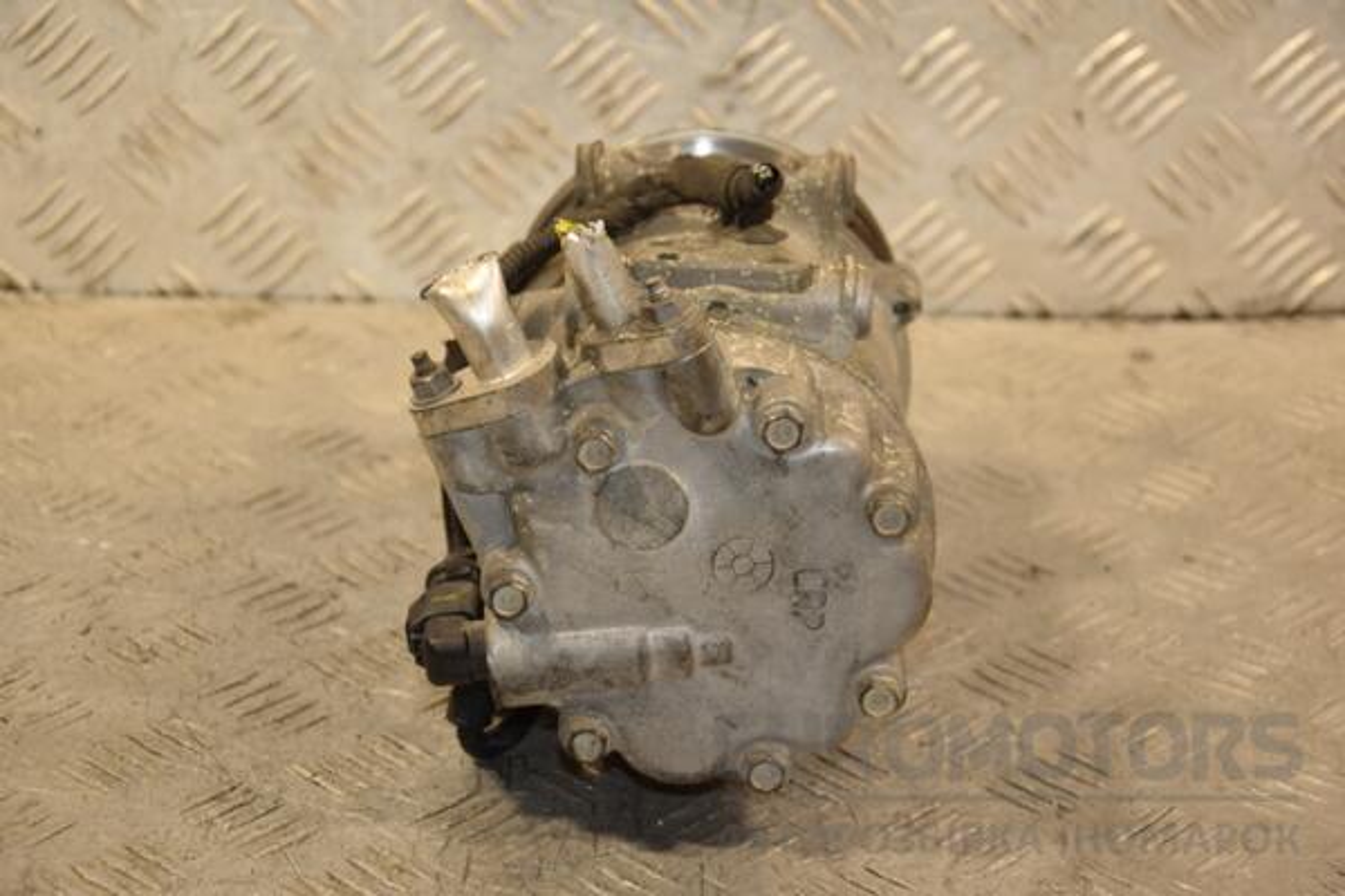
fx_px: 3474
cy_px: 448
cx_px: 672
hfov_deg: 21.9
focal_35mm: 93
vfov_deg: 14.7
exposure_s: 1/125
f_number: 5.3
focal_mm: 62
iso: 800
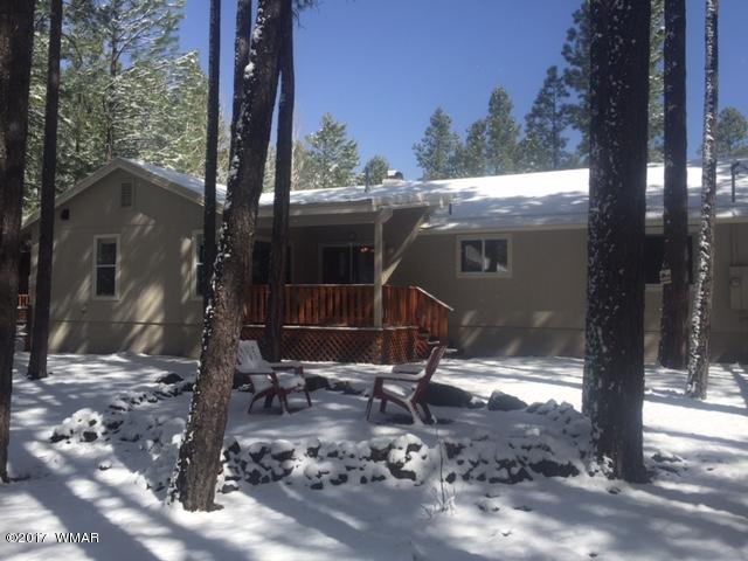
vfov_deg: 48.2
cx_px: 374
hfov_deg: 61.7
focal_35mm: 29
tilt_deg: +2.6
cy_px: 280
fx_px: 627
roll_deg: -1.3
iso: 32
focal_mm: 4.15
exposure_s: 1/1582
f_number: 2.2
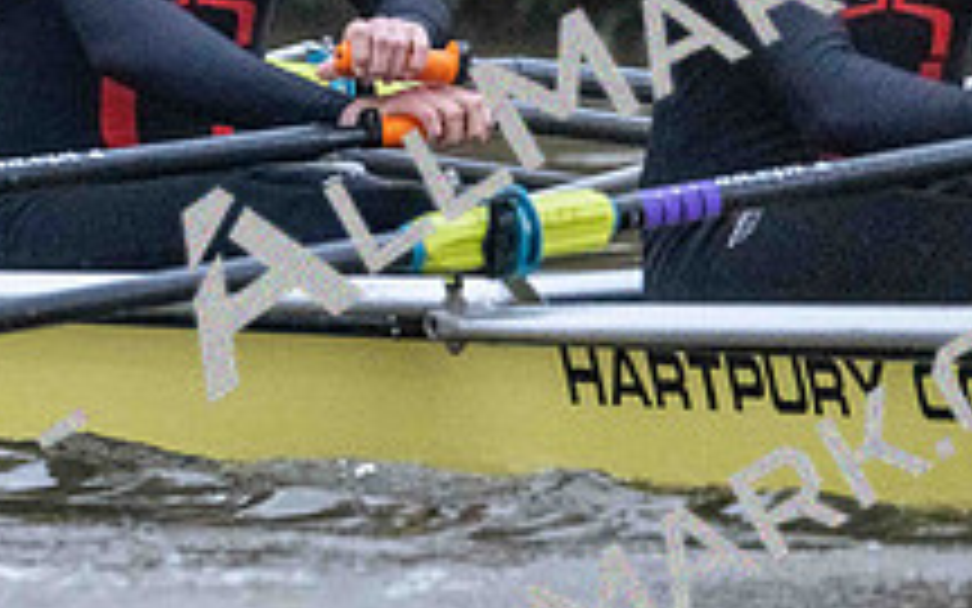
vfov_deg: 1.2
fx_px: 28954
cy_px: -25
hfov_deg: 1.9
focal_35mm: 1093
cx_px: -202
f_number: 4.5
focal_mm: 400
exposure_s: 1/1600
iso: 18000
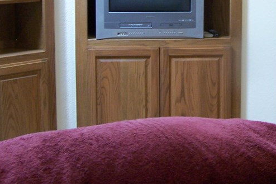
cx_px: 218
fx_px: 628
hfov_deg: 24.4
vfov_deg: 16.4
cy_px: 20
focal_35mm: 82
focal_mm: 6.3
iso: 140
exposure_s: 1/8
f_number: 2.8
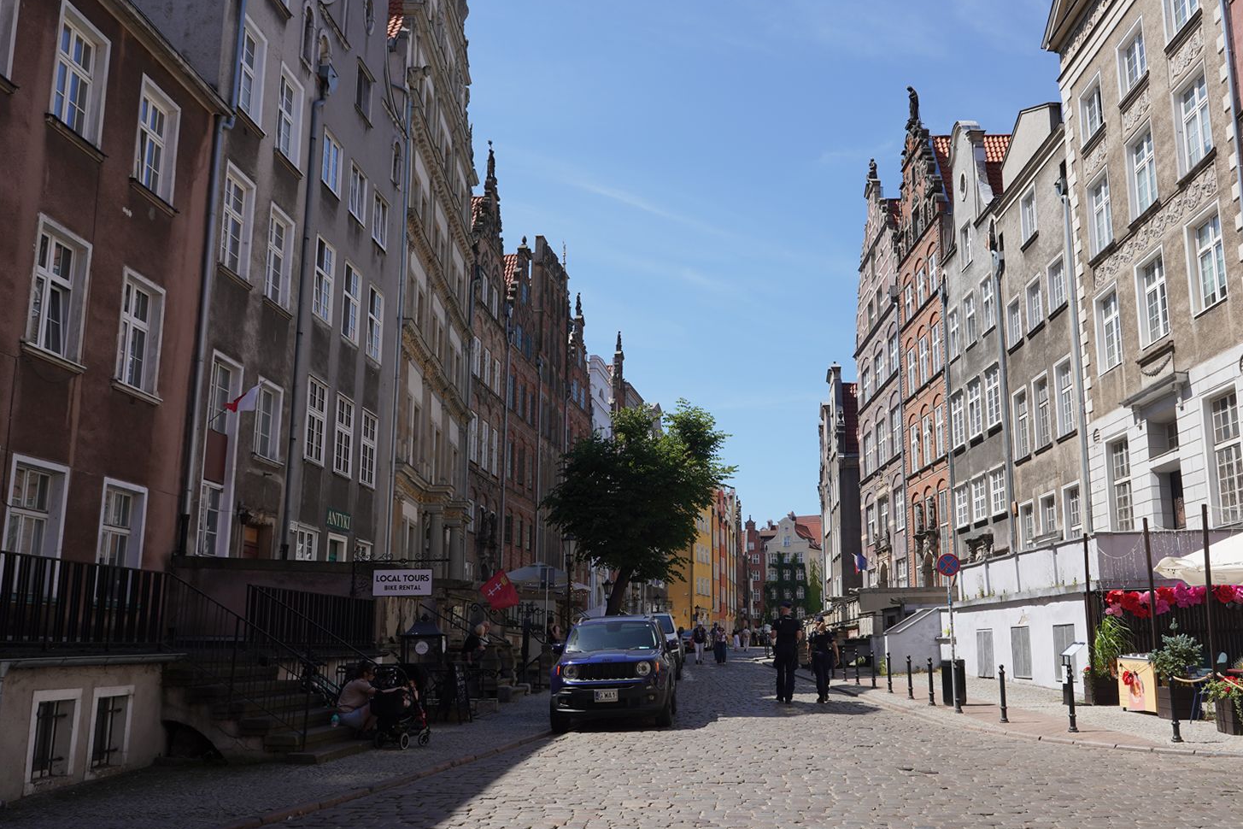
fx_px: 1139
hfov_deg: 56.8
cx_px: 744
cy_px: 412
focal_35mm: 33
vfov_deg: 40.0
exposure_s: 1/100
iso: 100
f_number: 14
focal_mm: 24
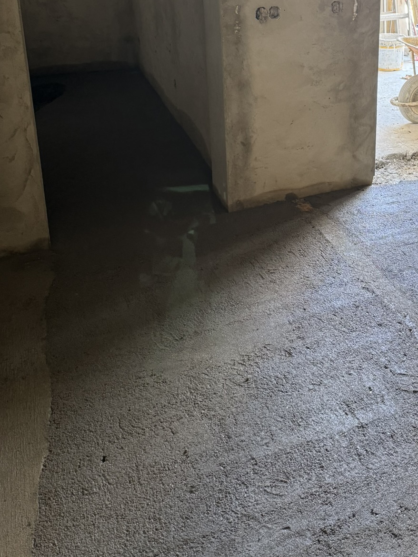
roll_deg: -0.6
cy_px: 97
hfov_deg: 33.6
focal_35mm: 42
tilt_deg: -16.7
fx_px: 676
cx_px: 320
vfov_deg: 42.4
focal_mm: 6.76
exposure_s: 1/60
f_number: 1.78
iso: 250
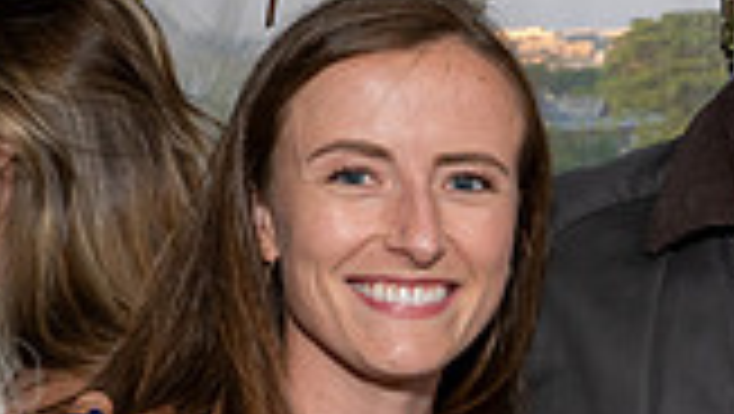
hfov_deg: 11.7
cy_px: 274
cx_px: 1155
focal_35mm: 174
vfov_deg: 7.0
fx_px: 3389
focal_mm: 36
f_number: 10
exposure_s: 1/250
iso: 500
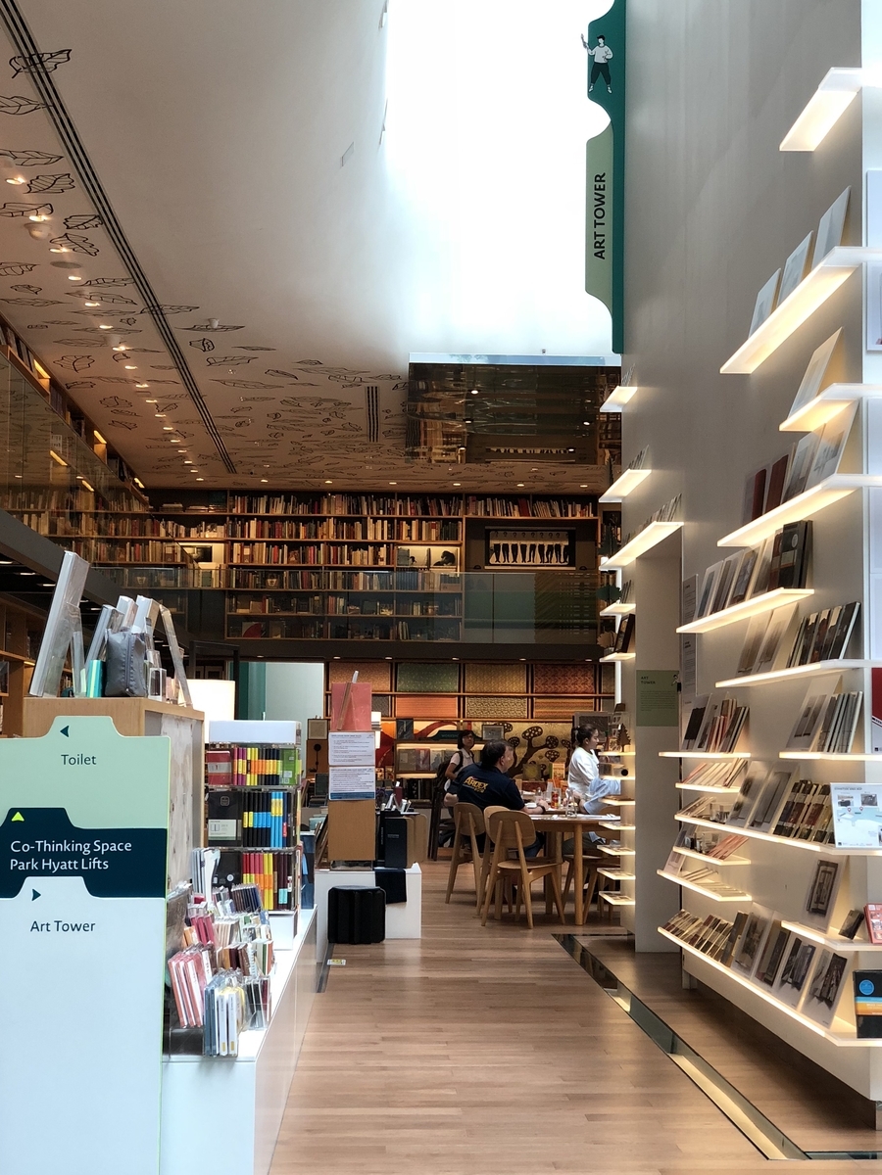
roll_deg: -0.6
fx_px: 1767
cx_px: 441
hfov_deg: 28.0
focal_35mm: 52
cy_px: 588
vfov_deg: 36.8
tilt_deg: +4.8
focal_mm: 6
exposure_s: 1/50
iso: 50
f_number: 2.4
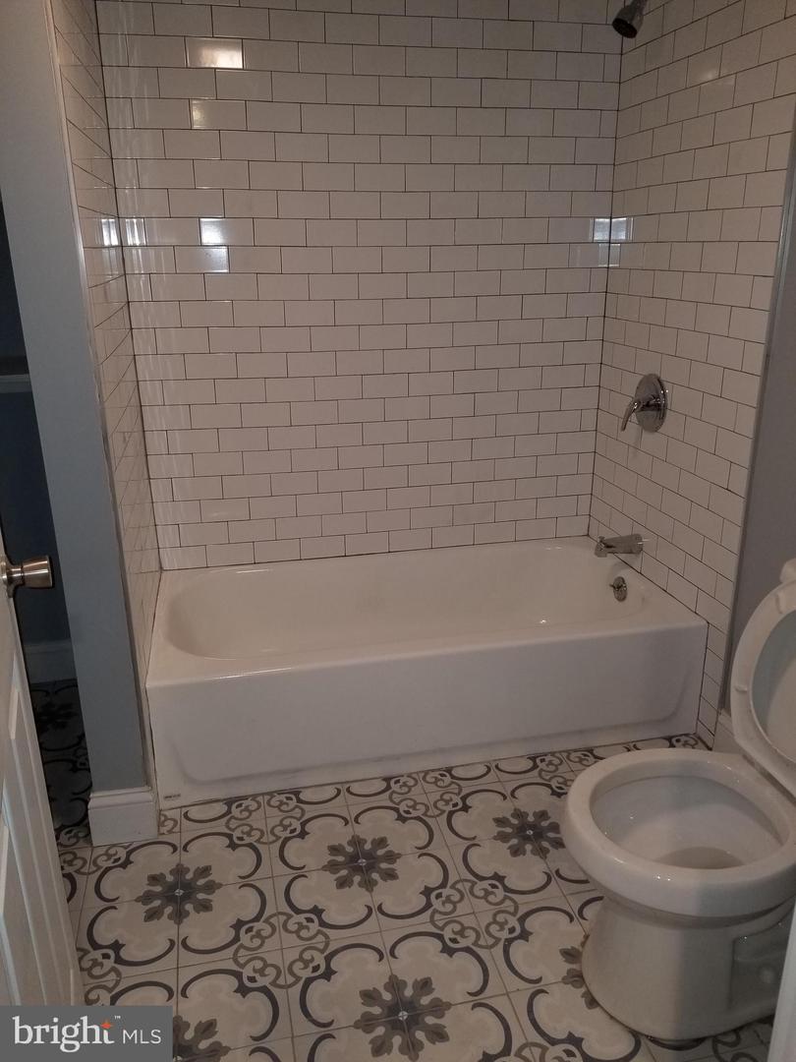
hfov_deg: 53.1
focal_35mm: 26
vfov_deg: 67.3
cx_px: 398
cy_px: 531
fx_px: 797
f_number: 1.7
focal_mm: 4.3
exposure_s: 1/60
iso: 125
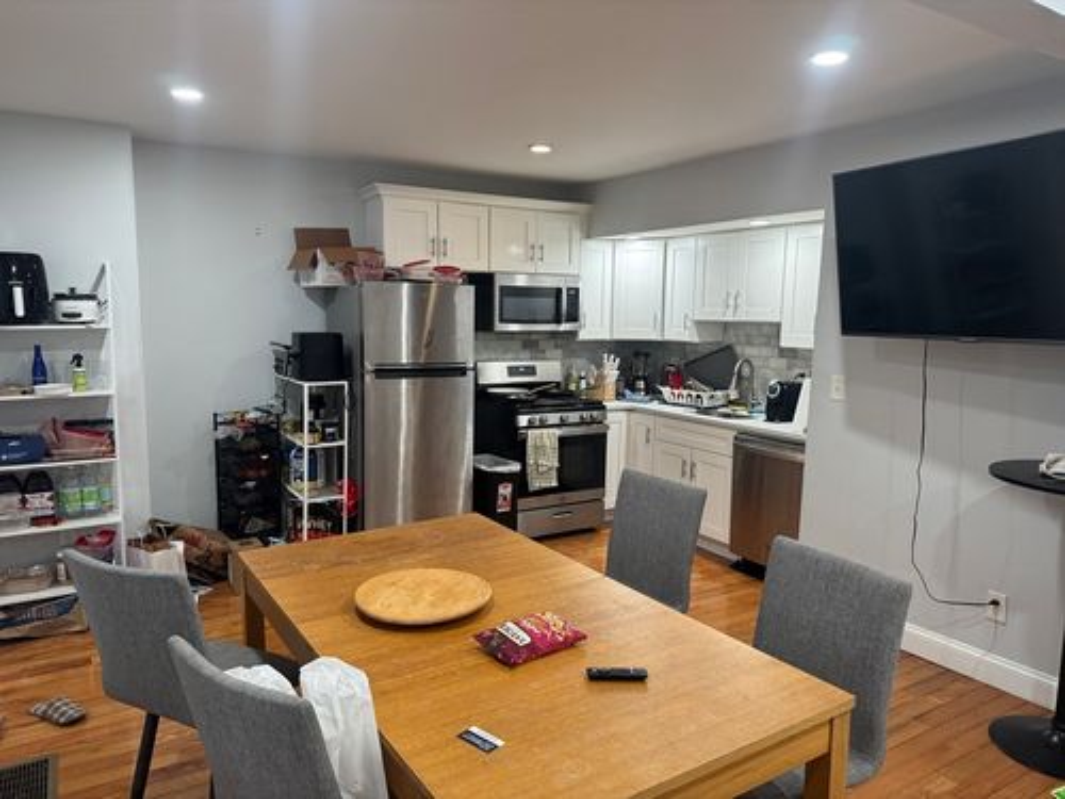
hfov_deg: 71.6
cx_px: 532
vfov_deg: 56.8
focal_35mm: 24
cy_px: 400
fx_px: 738
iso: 200
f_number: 1.78
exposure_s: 1/60
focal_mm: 6.76
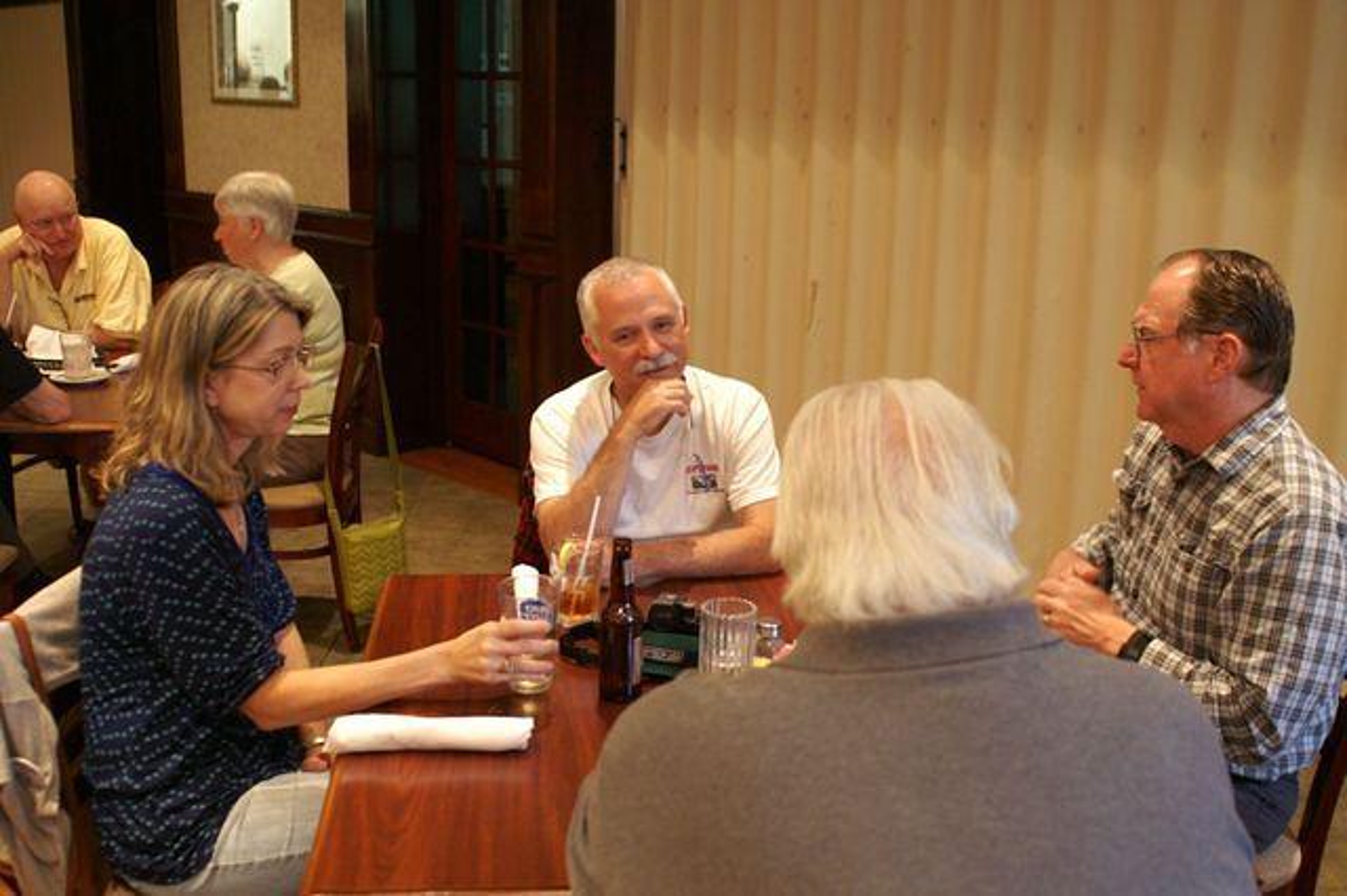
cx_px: 674
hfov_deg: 53.2
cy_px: 448
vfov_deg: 36.8
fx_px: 1346
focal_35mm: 36
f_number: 2.8
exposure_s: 1/30
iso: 800
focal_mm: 24
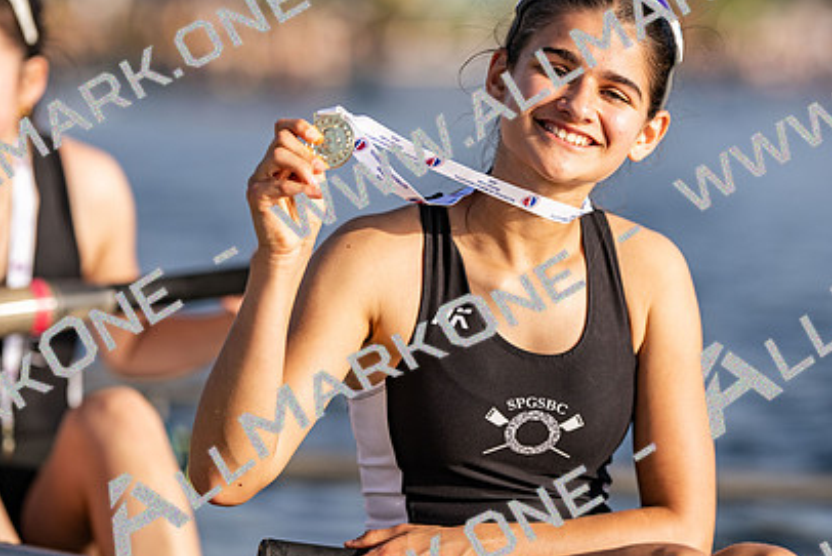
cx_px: 525
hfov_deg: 10.6
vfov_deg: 7.1
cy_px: 245
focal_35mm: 193
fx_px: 4462
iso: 64
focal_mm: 135
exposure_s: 1/5000
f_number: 1.8
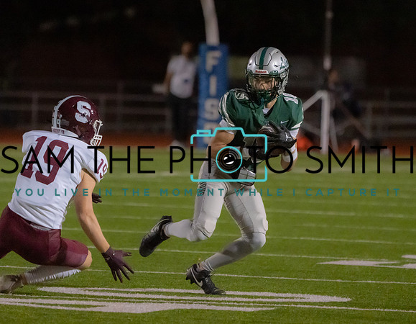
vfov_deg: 3.1
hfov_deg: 4.0
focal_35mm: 488
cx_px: 197
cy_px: 133
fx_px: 5939
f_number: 5.6
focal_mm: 327
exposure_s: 1/1250
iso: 20000
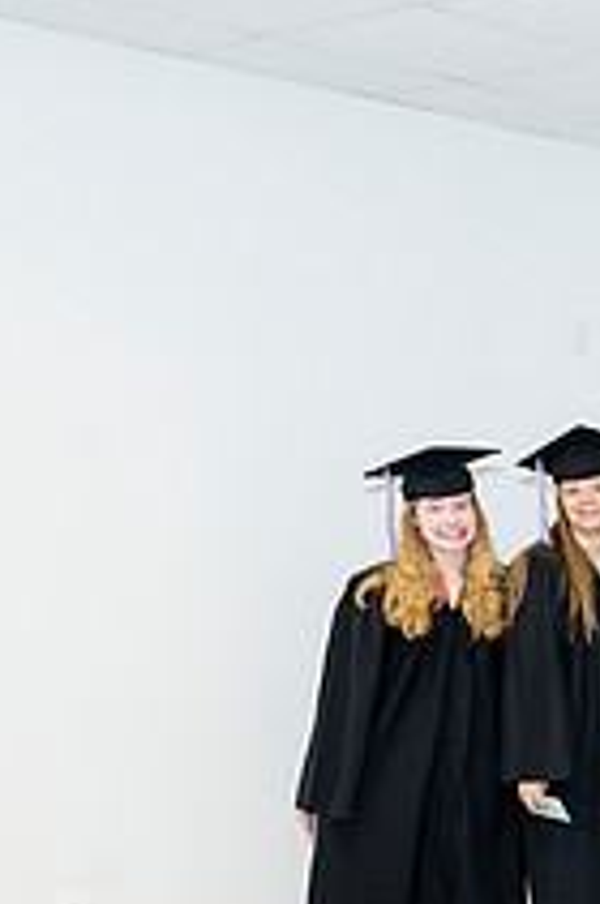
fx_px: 1831
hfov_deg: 14.9
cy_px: 671
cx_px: 1230
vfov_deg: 27.4
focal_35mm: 73
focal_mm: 26.5
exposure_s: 1/80
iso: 800
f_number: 5.6
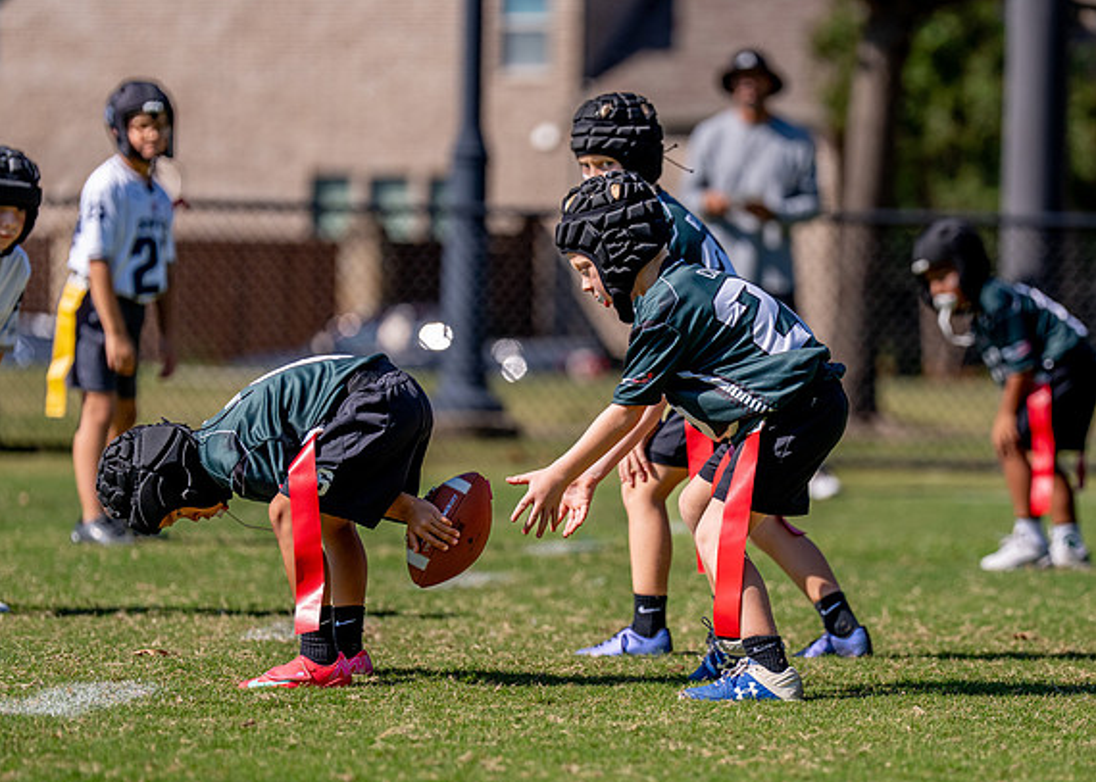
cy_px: 494
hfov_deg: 9.0
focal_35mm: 223
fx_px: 6941
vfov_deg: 6.5
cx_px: 714
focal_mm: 156
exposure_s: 1/5000
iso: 250
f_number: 2.8
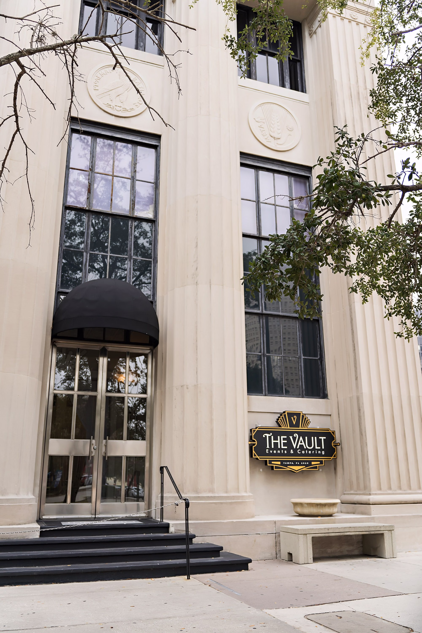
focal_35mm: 31
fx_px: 538
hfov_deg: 42.8
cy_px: 316
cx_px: 211
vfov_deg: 60.9
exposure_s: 1/500
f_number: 2.8
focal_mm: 30.6
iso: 100
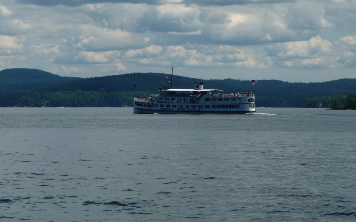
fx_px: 1630
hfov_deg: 12.5
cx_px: 178
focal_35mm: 168
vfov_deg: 7.8
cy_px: 90
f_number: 11
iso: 100
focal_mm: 27.1
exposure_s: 1/250
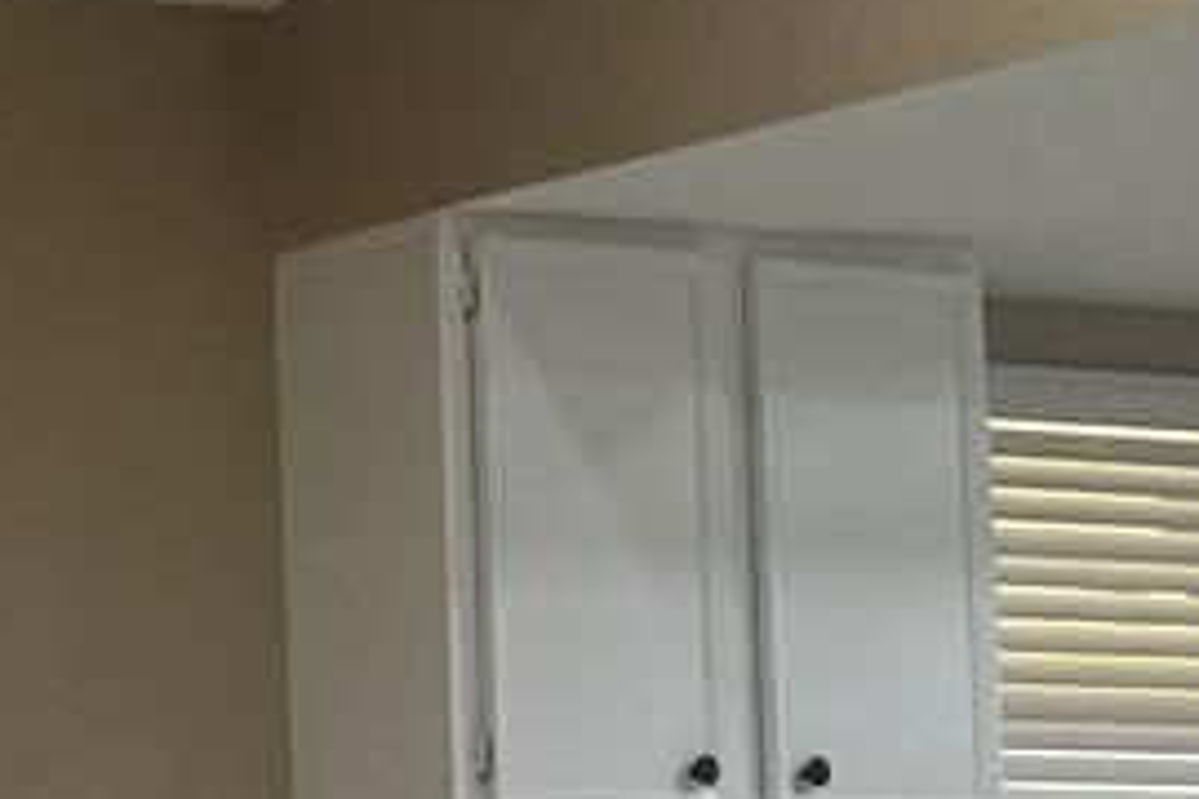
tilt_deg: +5.8
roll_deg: +1.3
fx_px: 5328
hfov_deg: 12.4
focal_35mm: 160
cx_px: -449
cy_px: 715
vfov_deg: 8.5
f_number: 1.5
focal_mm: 5.7
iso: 64
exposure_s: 1/120
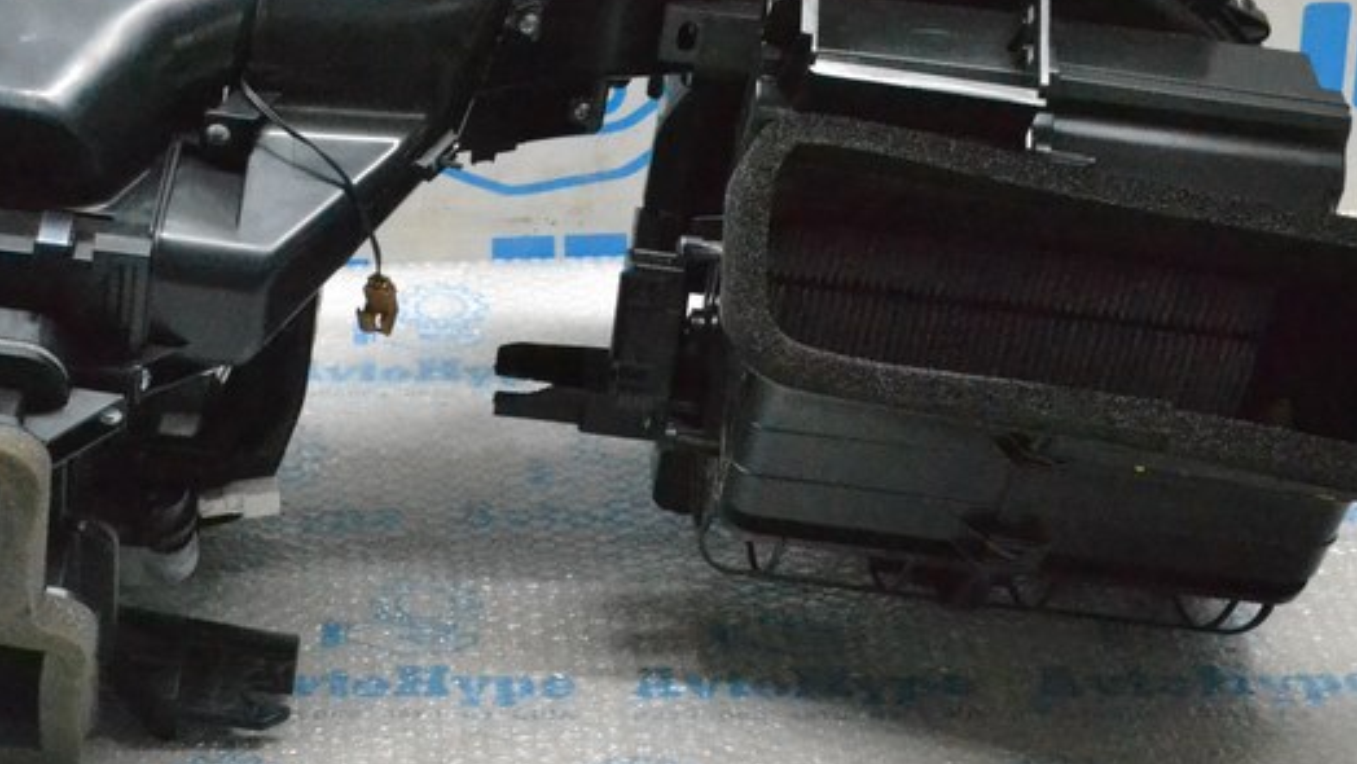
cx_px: 347
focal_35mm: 86
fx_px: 3095
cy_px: 141
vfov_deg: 14.0
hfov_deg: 24.5
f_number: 9
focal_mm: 28
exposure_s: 1/160
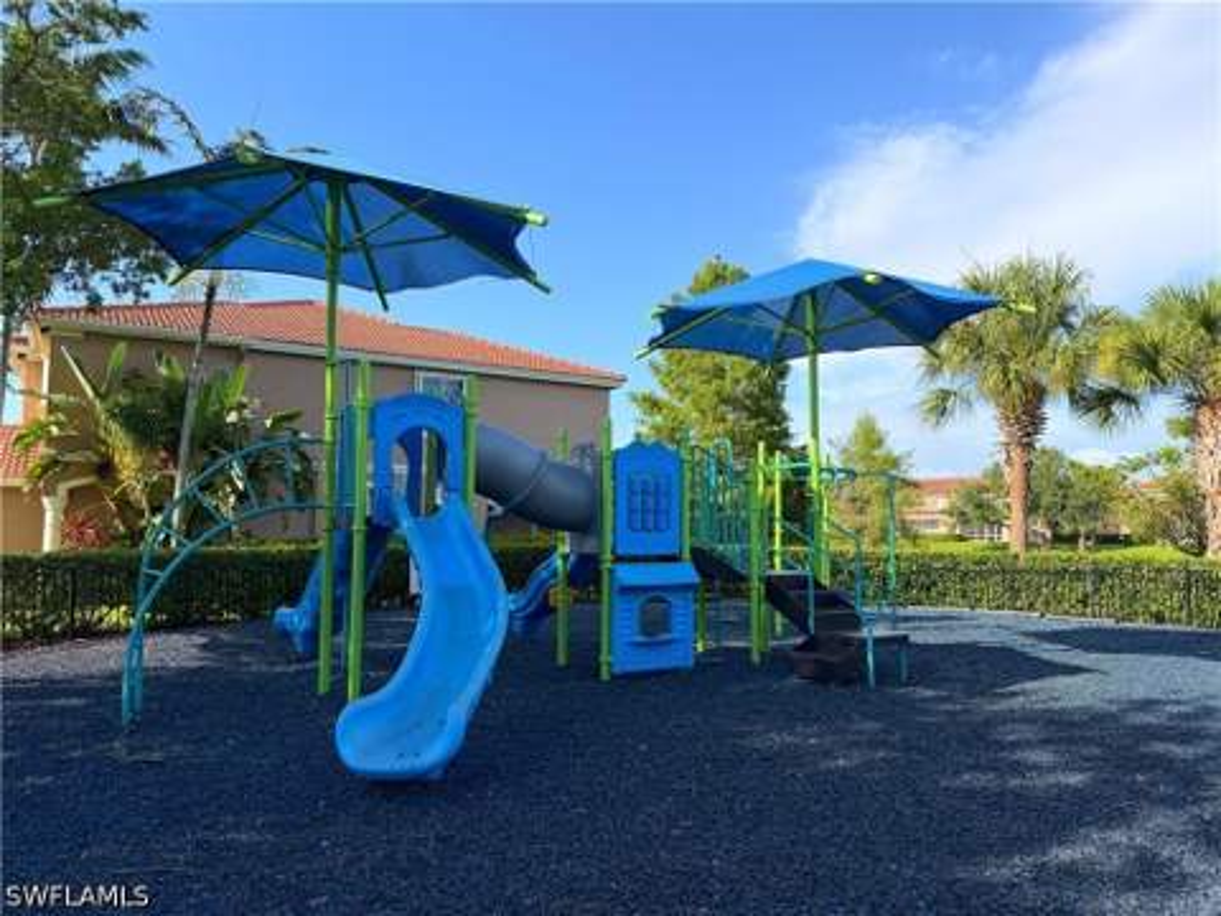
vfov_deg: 56.8
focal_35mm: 24
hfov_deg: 71.6
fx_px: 847
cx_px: 610
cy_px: 458
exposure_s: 1/2703
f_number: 1.78
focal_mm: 6.76
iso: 80
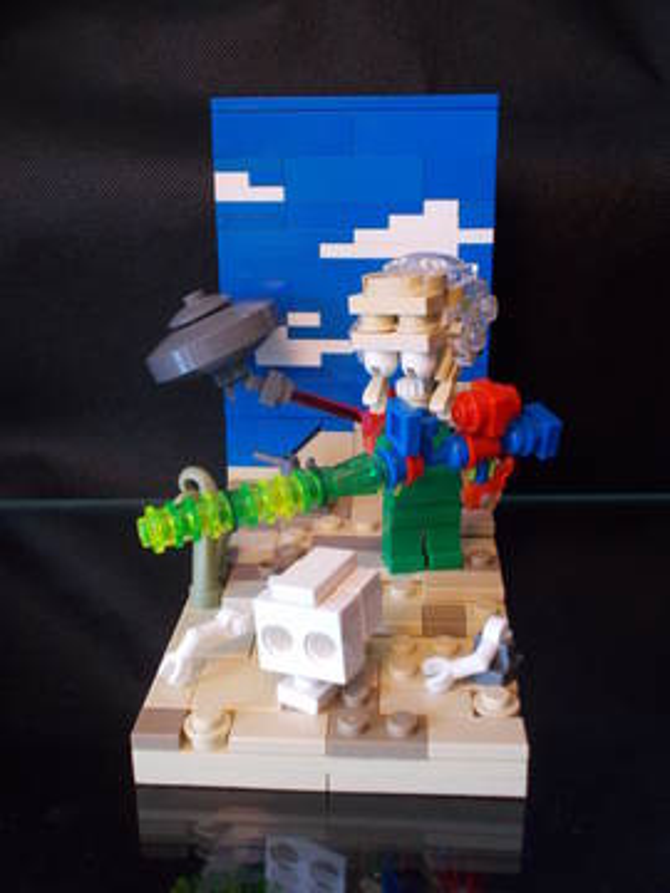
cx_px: 335
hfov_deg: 36.8
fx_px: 1006
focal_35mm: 39
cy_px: 446
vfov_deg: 47.9
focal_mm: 6.9
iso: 200
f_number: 3.9
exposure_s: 1/30
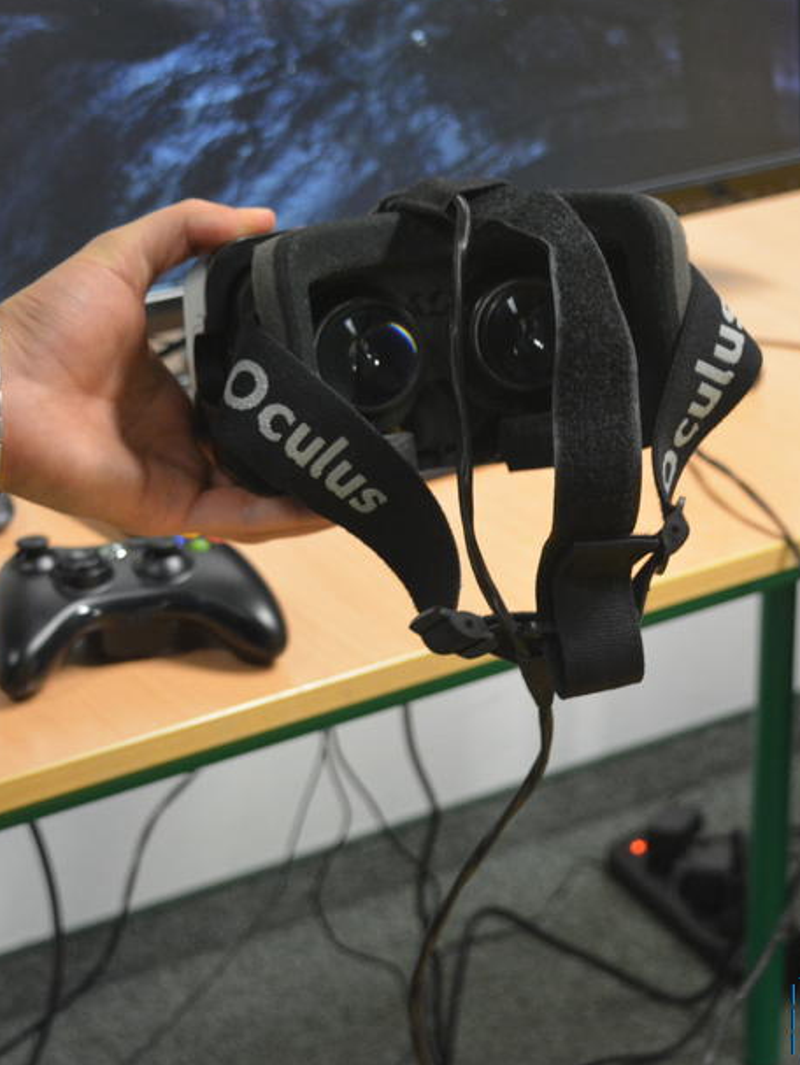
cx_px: 581
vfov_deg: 20.6
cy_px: 531
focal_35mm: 95
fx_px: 2924
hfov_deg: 15.5
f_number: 5
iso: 1800
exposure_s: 1/30
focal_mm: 40
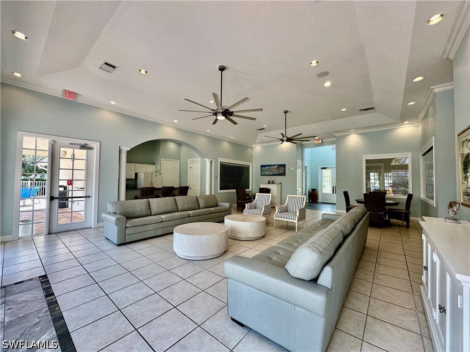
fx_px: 190
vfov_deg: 85.7
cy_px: 176
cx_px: 235
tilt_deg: +1.7
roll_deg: -0.6
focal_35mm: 14
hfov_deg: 102.1
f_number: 2.2
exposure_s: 1/120
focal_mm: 2.22
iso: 64
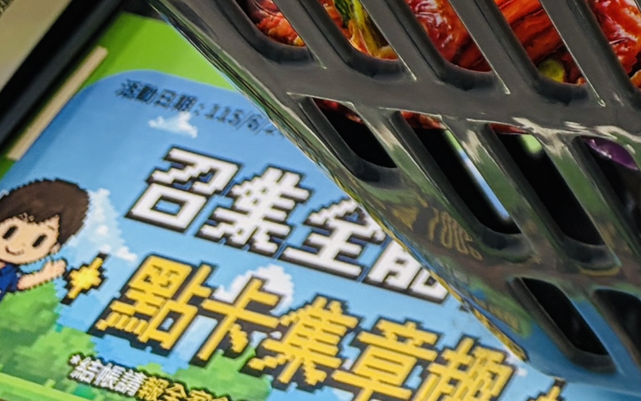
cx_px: 1386
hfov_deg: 12.7
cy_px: -499
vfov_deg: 8.7
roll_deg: +1.0
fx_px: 2428
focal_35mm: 139
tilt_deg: -40.5
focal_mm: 5.96
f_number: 1.6
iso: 80
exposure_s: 1/120
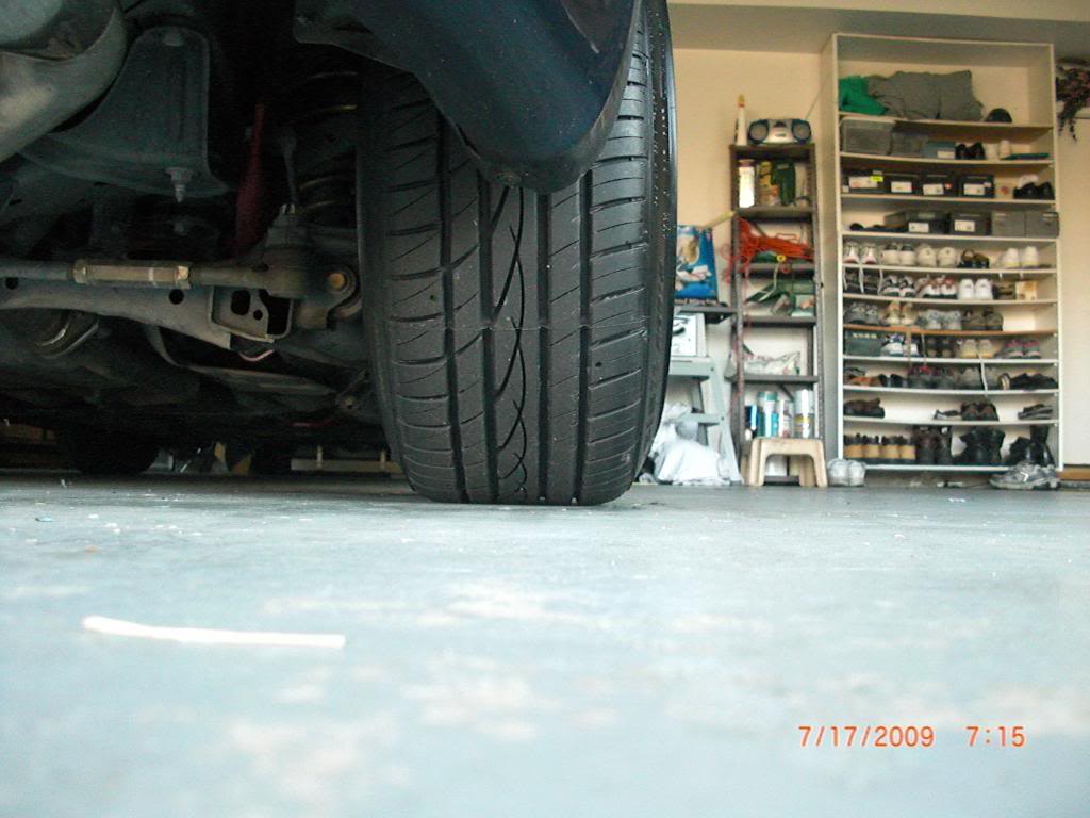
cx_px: 545
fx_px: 1134
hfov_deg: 51.4
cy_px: 409
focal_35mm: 36
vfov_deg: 39.7
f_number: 2.8
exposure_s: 1/125
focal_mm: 6.3
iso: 800
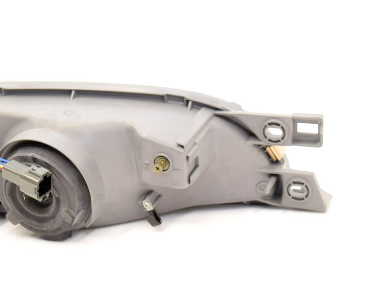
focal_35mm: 64
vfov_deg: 22.9
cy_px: 173
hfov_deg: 29.9
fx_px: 697
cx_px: 107
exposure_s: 1/100
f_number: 5
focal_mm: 30
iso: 400
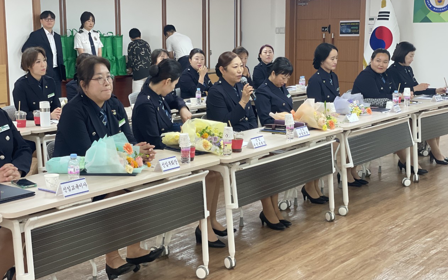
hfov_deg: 36.3
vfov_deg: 23.1
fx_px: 684
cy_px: 133
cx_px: 222
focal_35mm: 56
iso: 250
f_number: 2
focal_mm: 6
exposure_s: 1/120
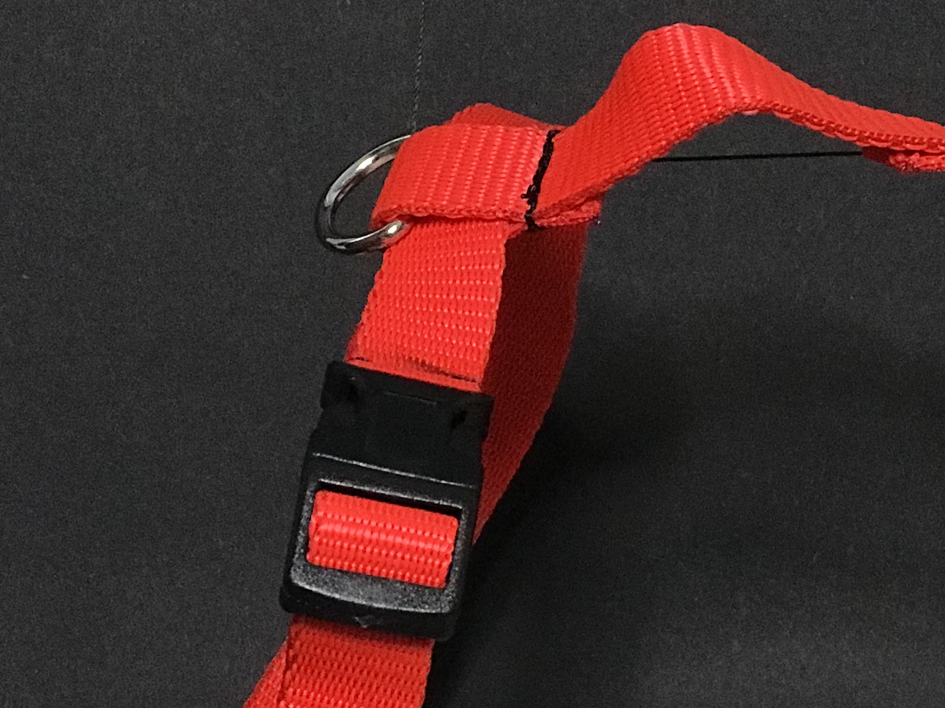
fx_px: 3904
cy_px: 868
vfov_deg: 10.2
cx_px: 879
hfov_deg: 13.7
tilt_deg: -15.8
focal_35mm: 143
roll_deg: +2.2
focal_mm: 6.6
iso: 160
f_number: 2.8
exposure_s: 1/50
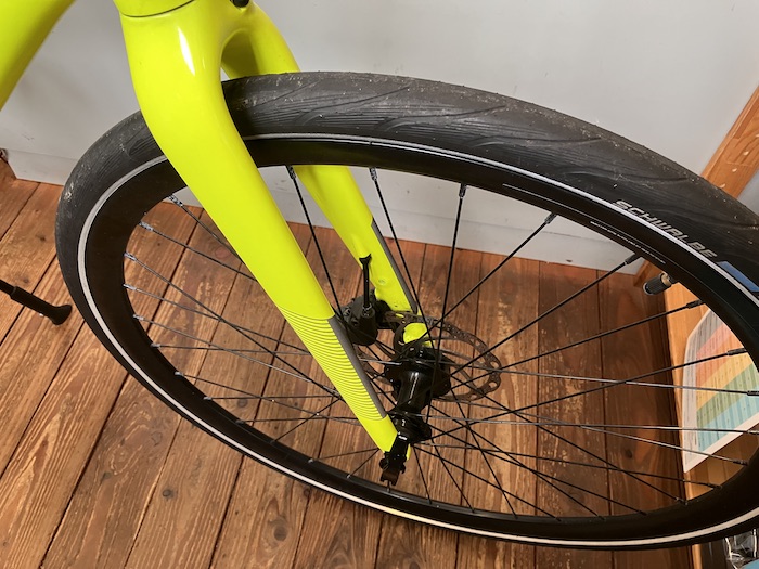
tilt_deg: -53.9
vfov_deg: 49.7
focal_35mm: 28
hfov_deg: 63.4
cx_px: 380
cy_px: 284
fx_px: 614
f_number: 1.8
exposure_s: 1/50
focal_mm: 3.99
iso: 200
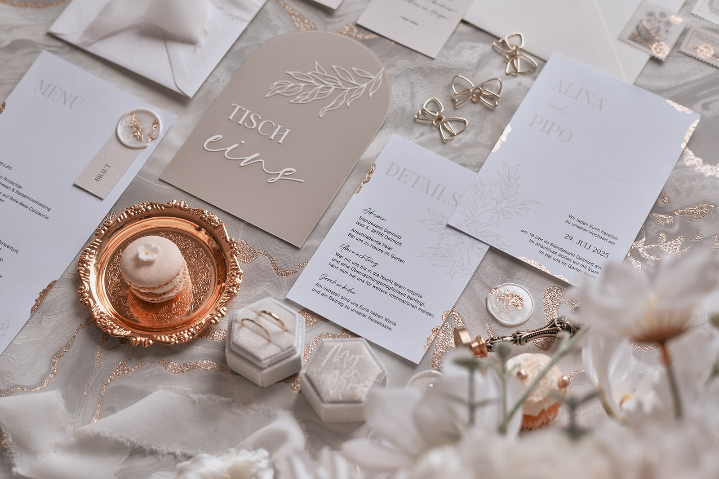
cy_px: 240
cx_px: 360
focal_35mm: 75
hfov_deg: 27.0
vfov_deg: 18.2
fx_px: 1498
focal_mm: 50
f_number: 2.8
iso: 125
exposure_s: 1/320
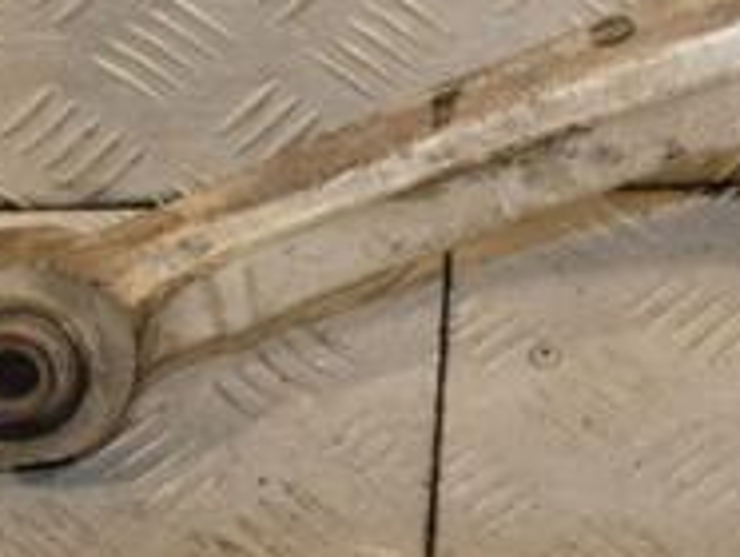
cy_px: 95
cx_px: 847
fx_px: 2783
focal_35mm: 130
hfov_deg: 14.7
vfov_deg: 11.4
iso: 800
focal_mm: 28
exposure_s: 1/200
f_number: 6.3
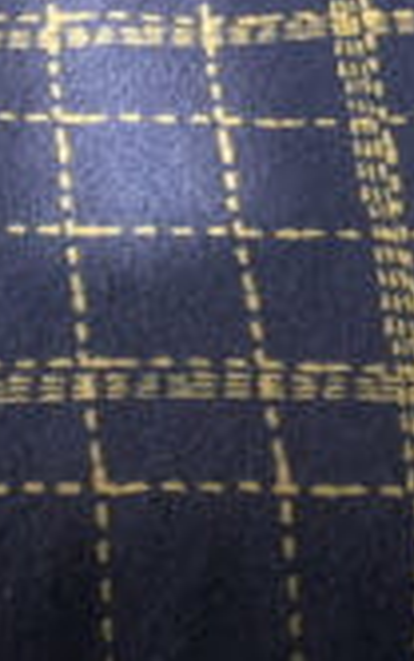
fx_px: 2667
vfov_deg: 13.9
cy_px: -44
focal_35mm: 148
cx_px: -239
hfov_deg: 8.6
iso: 32
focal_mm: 4.15
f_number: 2.2
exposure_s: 1/120
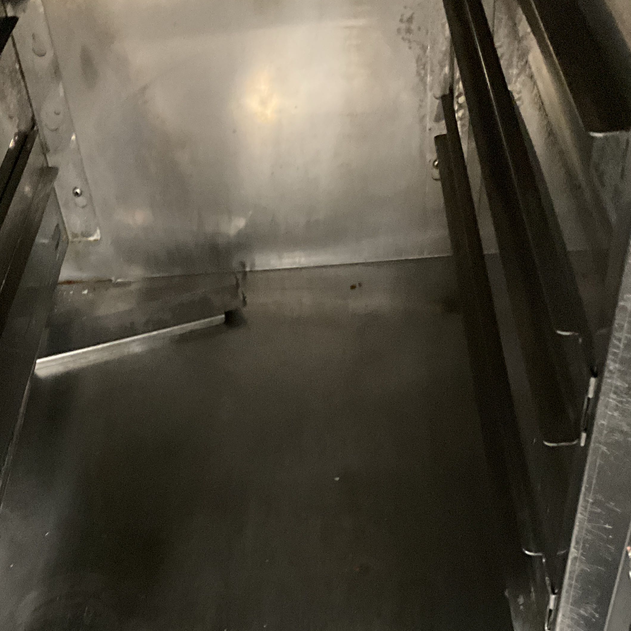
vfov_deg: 33.8
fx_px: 1011
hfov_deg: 34.6
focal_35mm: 49
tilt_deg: -46.0
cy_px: 495
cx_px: 265
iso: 640
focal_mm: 3
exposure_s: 1/28
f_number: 1.8
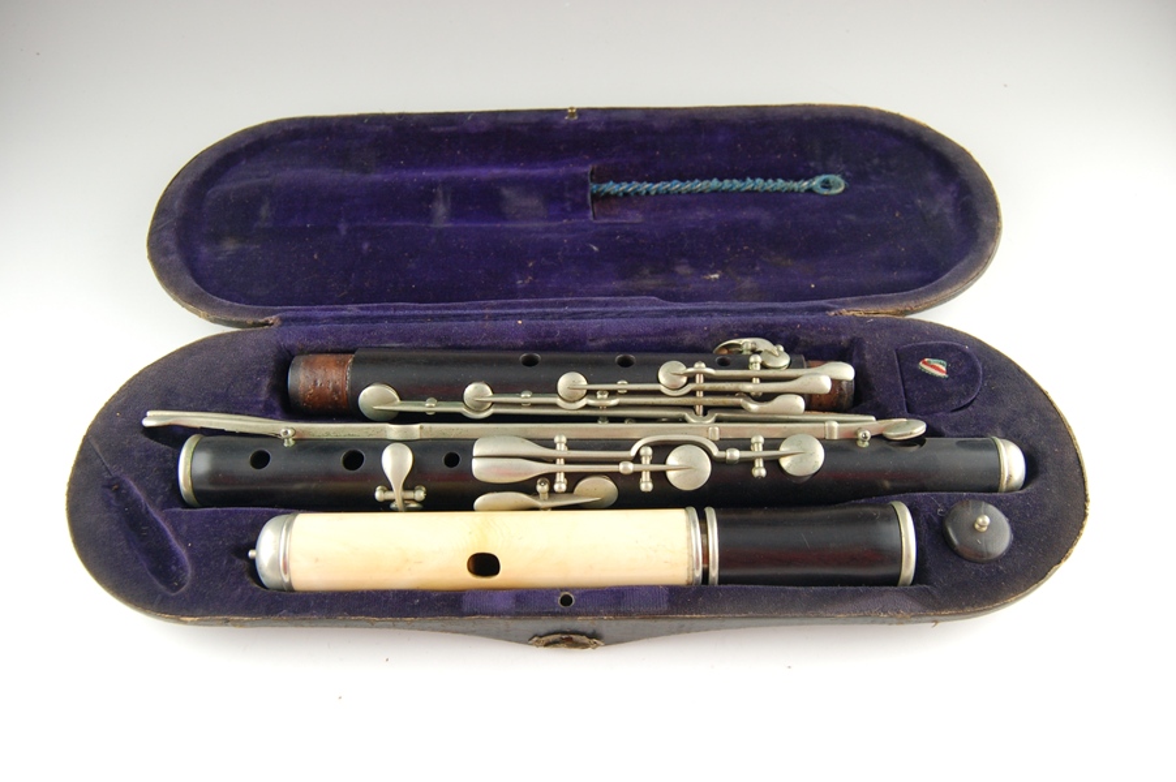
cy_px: 391
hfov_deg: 62.0
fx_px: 979
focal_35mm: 30
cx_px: 588
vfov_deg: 43.5
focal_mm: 20
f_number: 4.5
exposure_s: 1/80
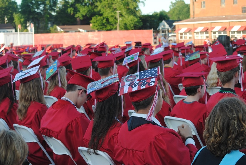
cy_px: 82
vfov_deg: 16.6
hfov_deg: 24.6
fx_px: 565
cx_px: 123
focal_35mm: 82
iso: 125
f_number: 5.6
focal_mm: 55
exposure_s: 1/125
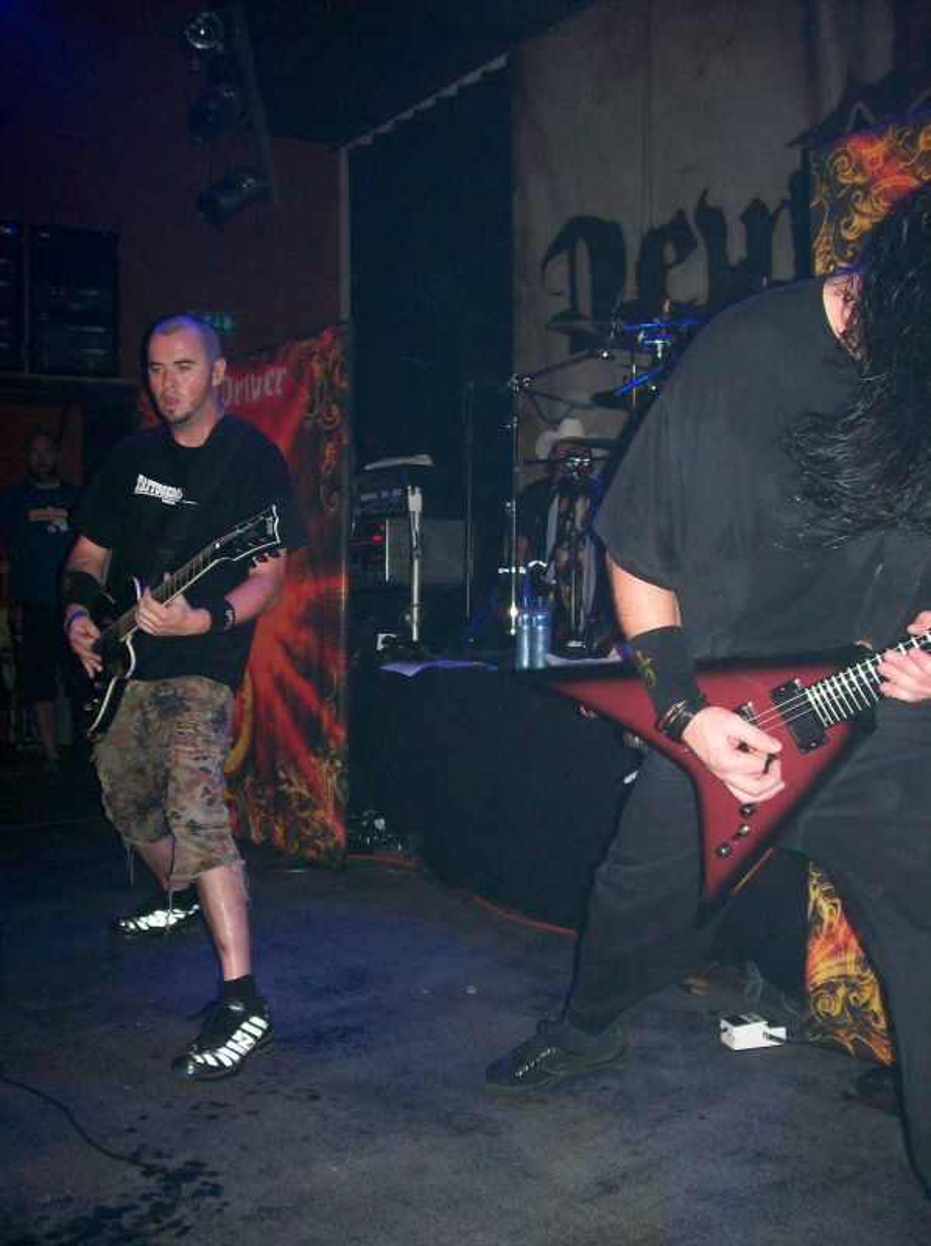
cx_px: 466
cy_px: 623
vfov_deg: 51.4
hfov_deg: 39.6
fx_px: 1294
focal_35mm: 36
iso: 140
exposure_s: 1/64
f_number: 2.7
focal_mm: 6
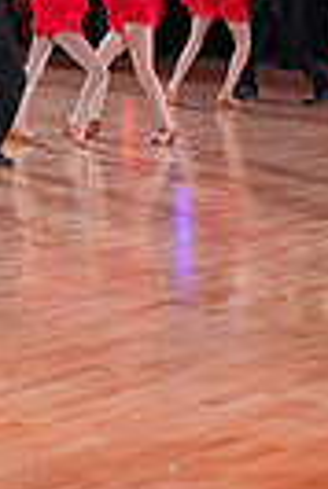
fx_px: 2194
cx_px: -590
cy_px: 46
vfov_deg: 12.6
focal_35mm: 161
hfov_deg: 7.7
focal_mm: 37
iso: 5000
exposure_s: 1/400
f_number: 5
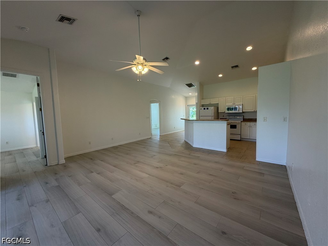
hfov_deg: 102.1
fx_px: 133
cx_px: 164
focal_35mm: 14
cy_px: 123
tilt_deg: -4.4
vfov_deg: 85.7
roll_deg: +1.6
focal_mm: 2.22
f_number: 2.2
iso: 160
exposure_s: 1/120
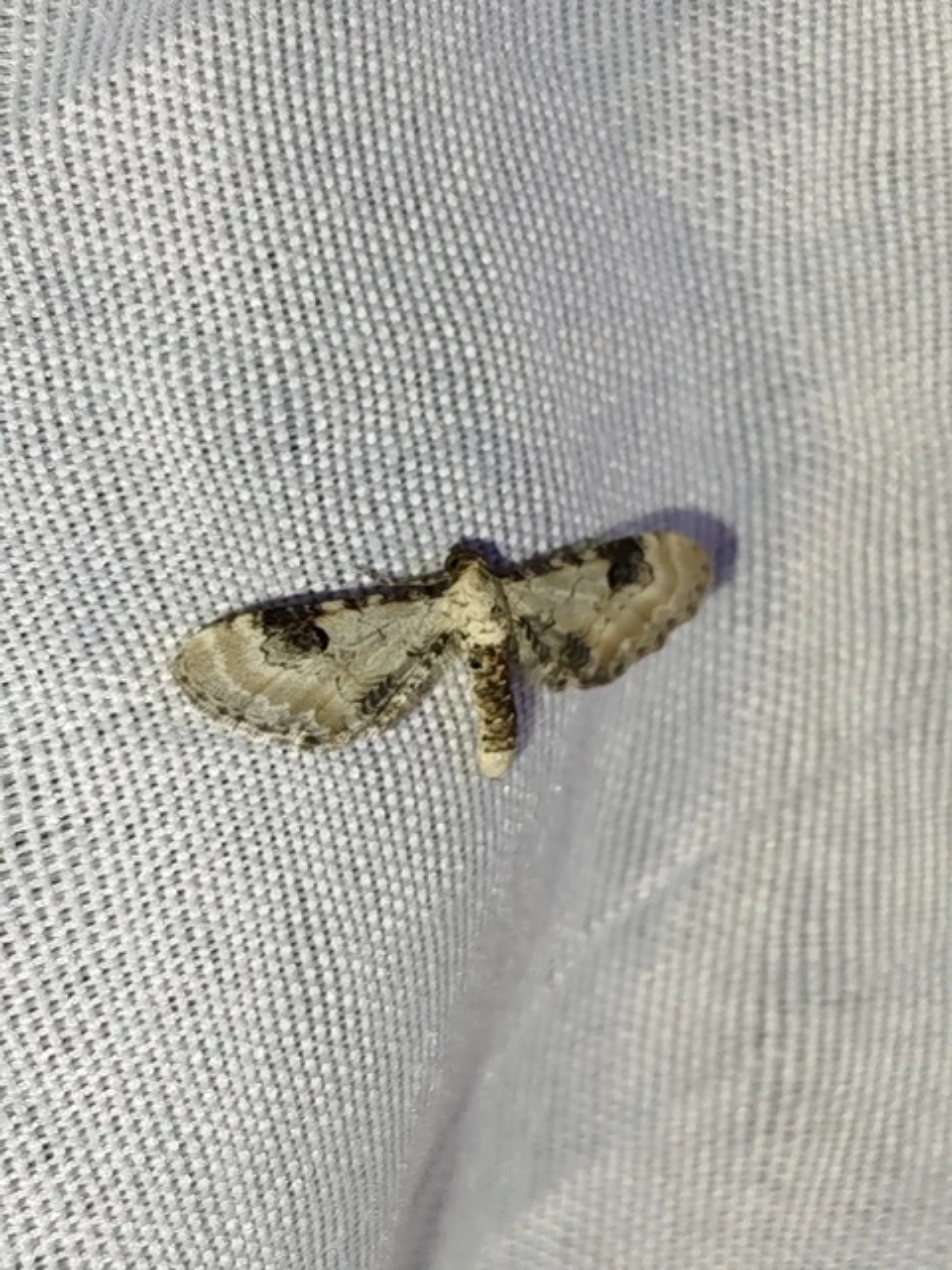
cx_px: 476
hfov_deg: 17.6
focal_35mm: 84
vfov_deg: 23.3
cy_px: 635
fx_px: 3080
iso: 80
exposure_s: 1/50
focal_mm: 5.31
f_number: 1.7
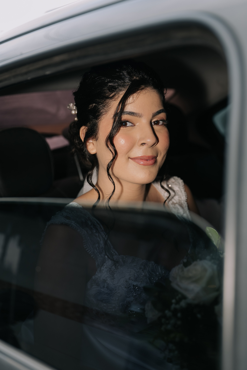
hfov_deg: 27.0
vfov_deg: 39.6
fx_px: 515
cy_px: 185
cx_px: 124
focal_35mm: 50
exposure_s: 1/200
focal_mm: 48
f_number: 2.8
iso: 800
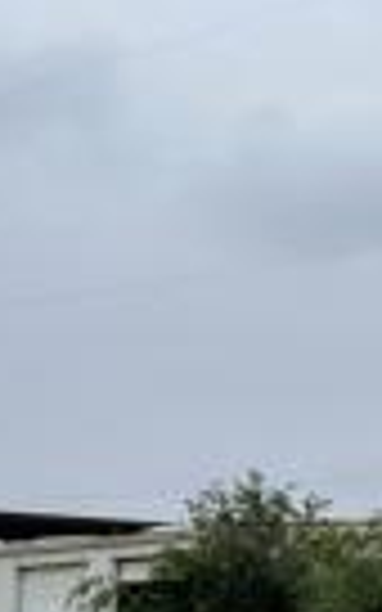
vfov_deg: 26.0
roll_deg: +0.6
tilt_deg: +6.9
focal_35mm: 78
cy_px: 482
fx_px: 1299
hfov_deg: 13.8
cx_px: 800
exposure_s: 1/7407
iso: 32
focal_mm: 5.1
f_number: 1.6
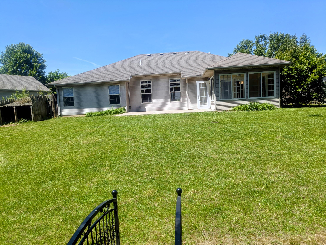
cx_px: 163
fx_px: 236
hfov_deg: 69.4
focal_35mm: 25
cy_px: 122
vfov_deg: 54.9
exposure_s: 1/1247
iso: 47
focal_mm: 5.43
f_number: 1.89
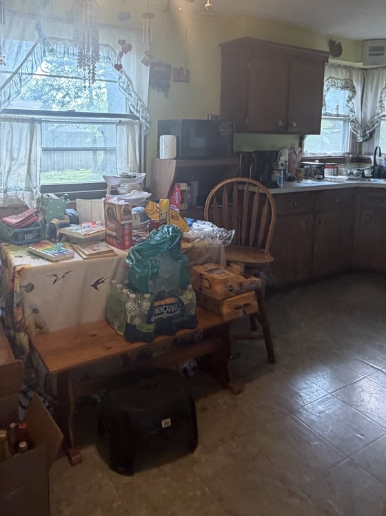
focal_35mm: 27
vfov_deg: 63.8
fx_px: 402
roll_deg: -0.3
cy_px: 177
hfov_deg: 51.0
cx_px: 154
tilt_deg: -6.1
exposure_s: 1/60
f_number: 2.2
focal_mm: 2.22
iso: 250
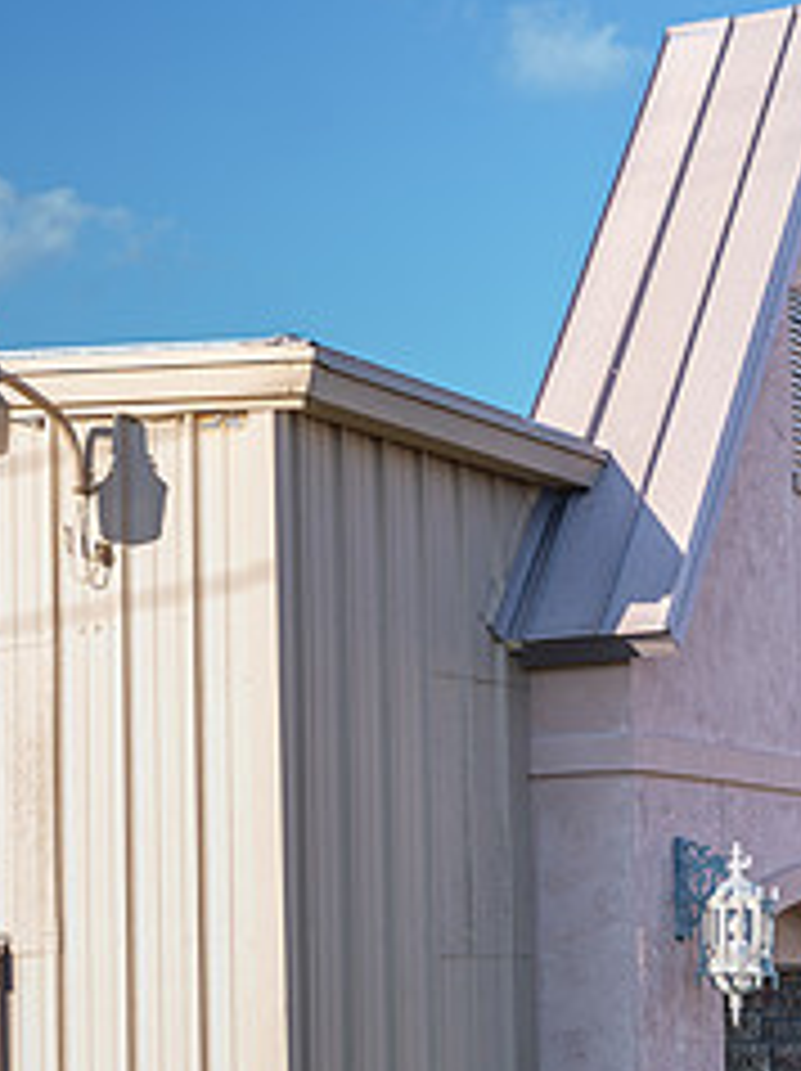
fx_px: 3029
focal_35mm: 98
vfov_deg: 19.9
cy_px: 781
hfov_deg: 15.1
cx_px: 342
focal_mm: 40
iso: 125
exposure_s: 1/500
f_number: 2.8
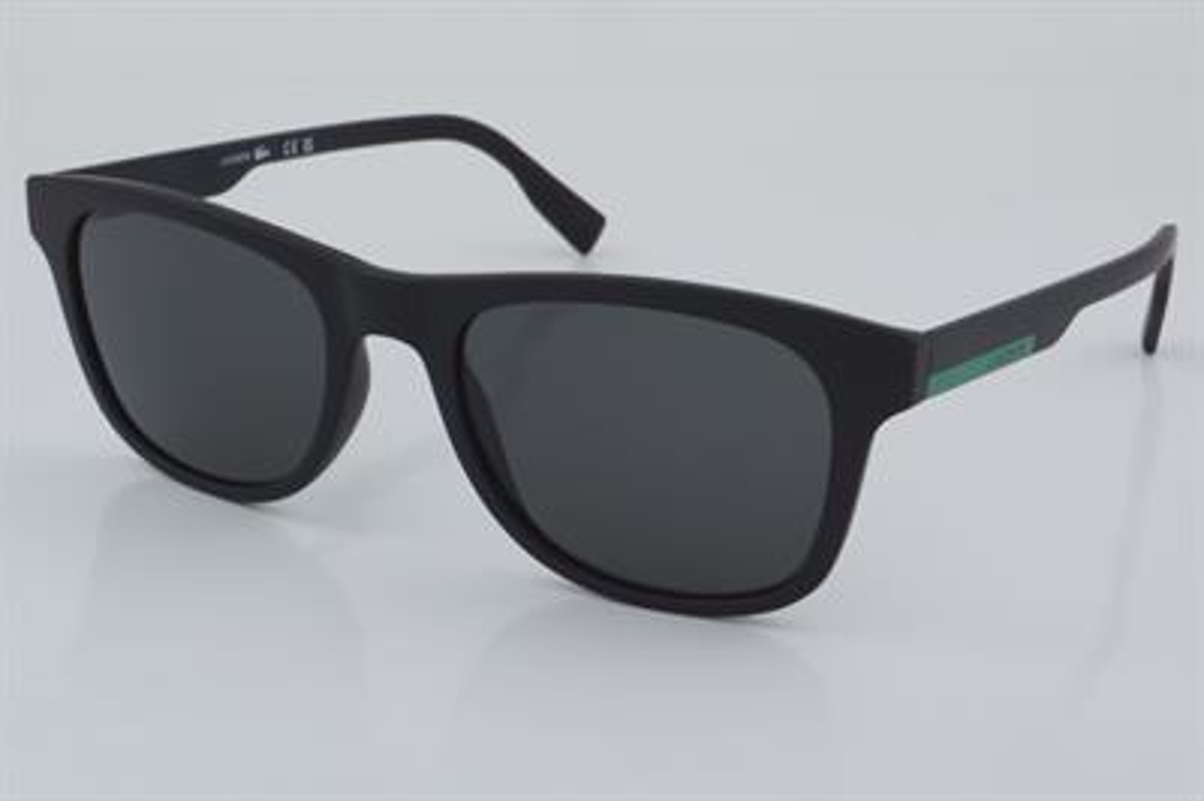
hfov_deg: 27.0
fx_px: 2506
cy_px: 400
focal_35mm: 75
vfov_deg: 18.2
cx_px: 602
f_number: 32
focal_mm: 50
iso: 100
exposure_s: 1/4
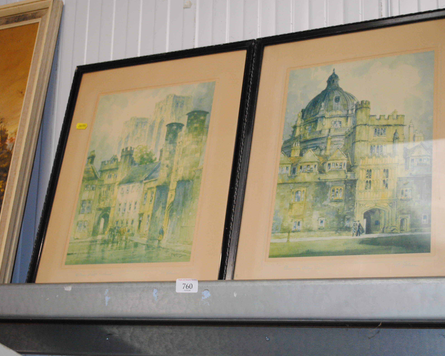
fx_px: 784
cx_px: 236
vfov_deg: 25.6
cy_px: 178
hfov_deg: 31.7
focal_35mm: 60
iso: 800
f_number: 5
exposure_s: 1/60
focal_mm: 35
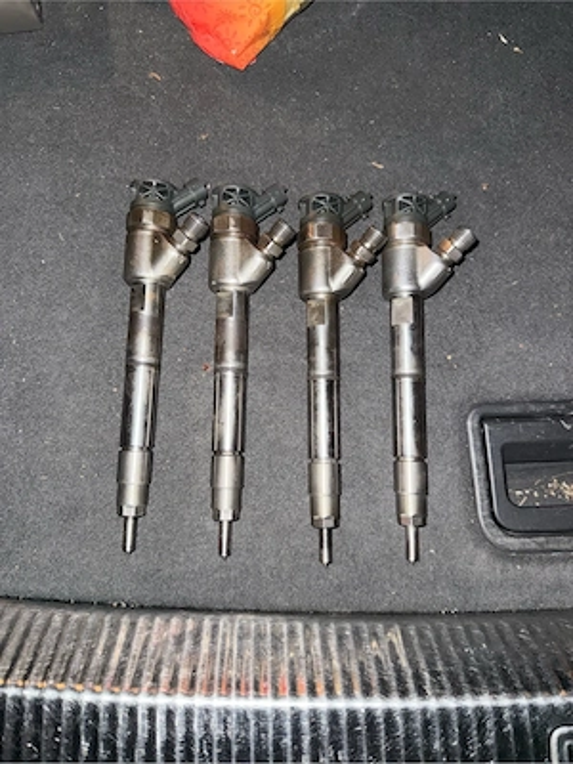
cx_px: 286
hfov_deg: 56.8
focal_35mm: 24
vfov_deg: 71.6
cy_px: 382
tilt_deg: -79.7
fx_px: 530
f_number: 1.78
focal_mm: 6.76
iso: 100
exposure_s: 1/4
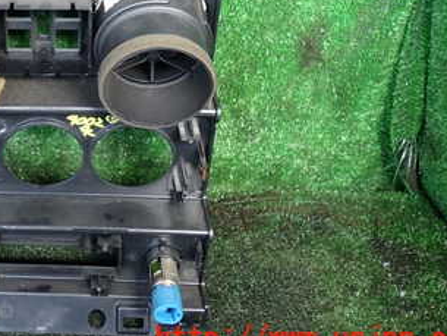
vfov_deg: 24.1
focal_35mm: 59
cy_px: 28
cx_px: 47
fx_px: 762
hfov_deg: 31.2
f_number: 2.3
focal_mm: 5.4
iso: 160
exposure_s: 1/60
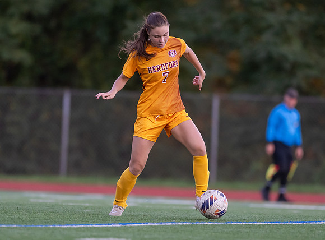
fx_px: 4569
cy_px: 146
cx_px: 152
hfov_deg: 4.1
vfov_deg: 3.0
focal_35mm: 489
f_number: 2.8
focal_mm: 300
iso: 2200
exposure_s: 1/1600
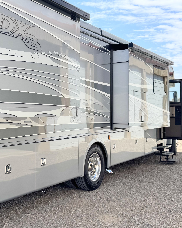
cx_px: 37
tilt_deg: -0.2
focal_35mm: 43
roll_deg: +0.5
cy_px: 109
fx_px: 290
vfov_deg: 42.9
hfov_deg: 33.9
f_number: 1.78
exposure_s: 1/4049
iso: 80
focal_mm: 6.76
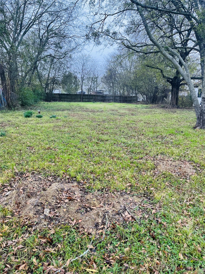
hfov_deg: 53.1
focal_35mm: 26
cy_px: 137
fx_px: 205
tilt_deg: -10.5
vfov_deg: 67.3
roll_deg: -1.3
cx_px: 102
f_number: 1.6
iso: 125
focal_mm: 5.1
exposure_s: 1/101
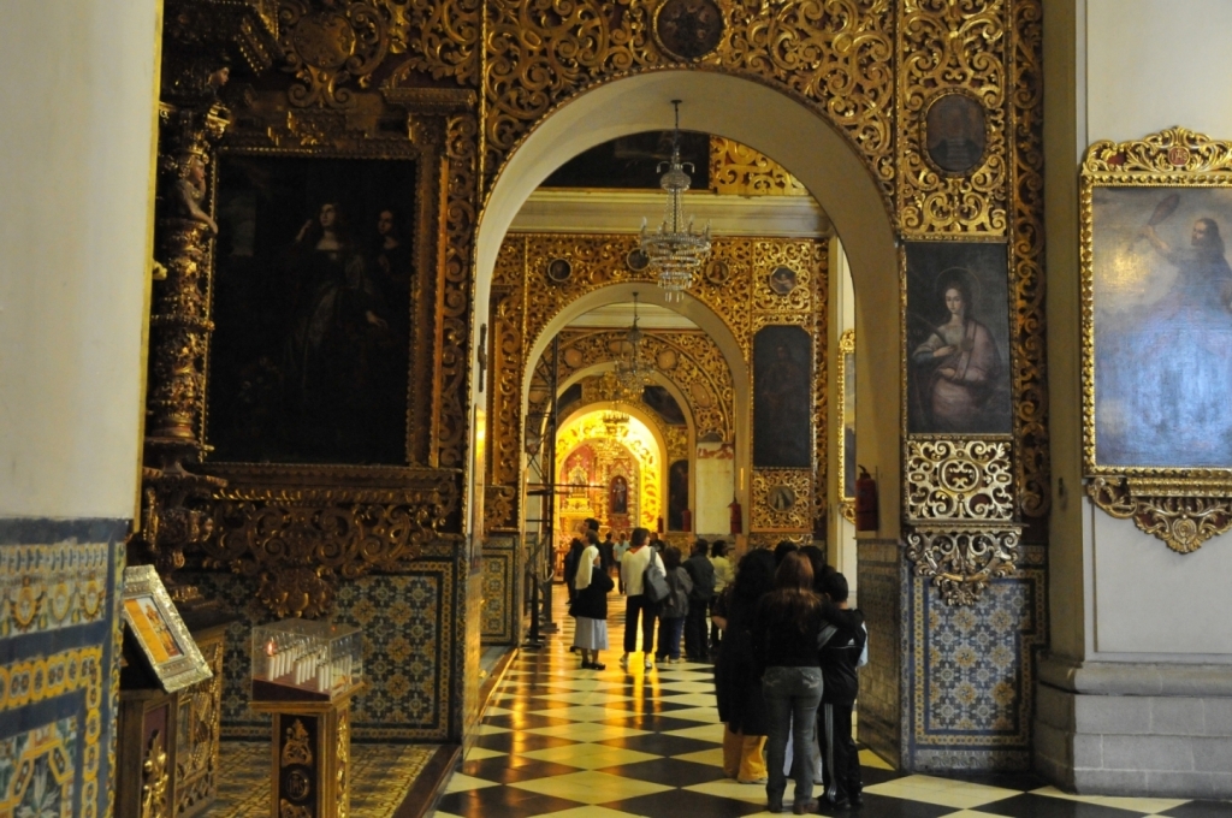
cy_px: 409
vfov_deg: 34.1
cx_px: 616
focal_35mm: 39
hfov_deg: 49.6
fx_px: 1333
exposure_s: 1/15
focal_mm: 26
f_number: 3.8
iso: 2500
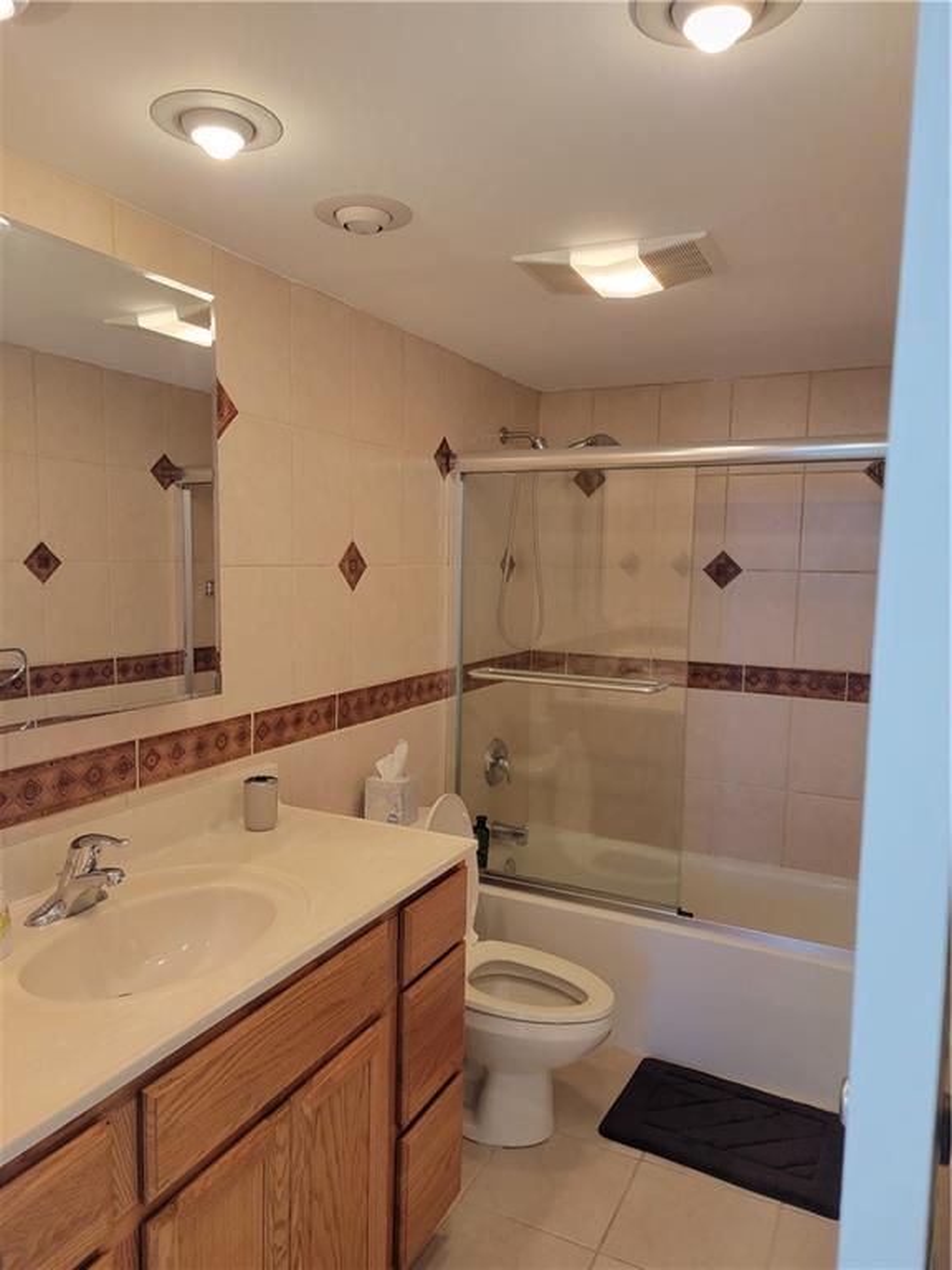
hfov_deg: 56.8
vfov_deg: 71.6
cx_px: 476
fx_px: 880
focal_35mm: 24
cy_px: 635
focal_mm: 6.7
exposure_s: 1/120
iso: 320
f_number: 1.8
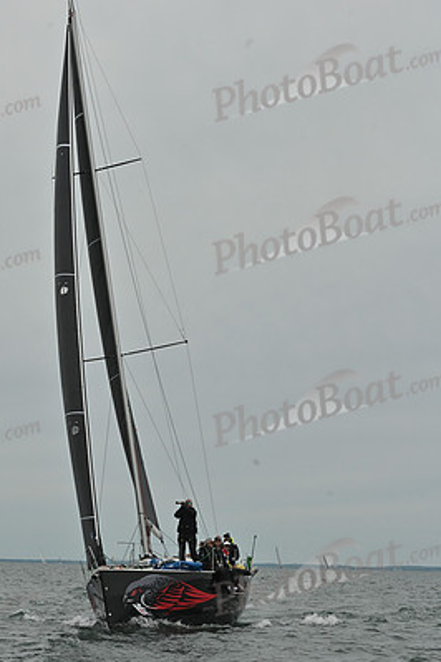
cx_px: 127
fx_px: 2003
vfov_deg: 18.8
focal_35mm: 109
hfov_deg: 12.5
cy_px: 342
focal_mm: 75
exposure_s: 1/1250
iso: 320
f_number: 11
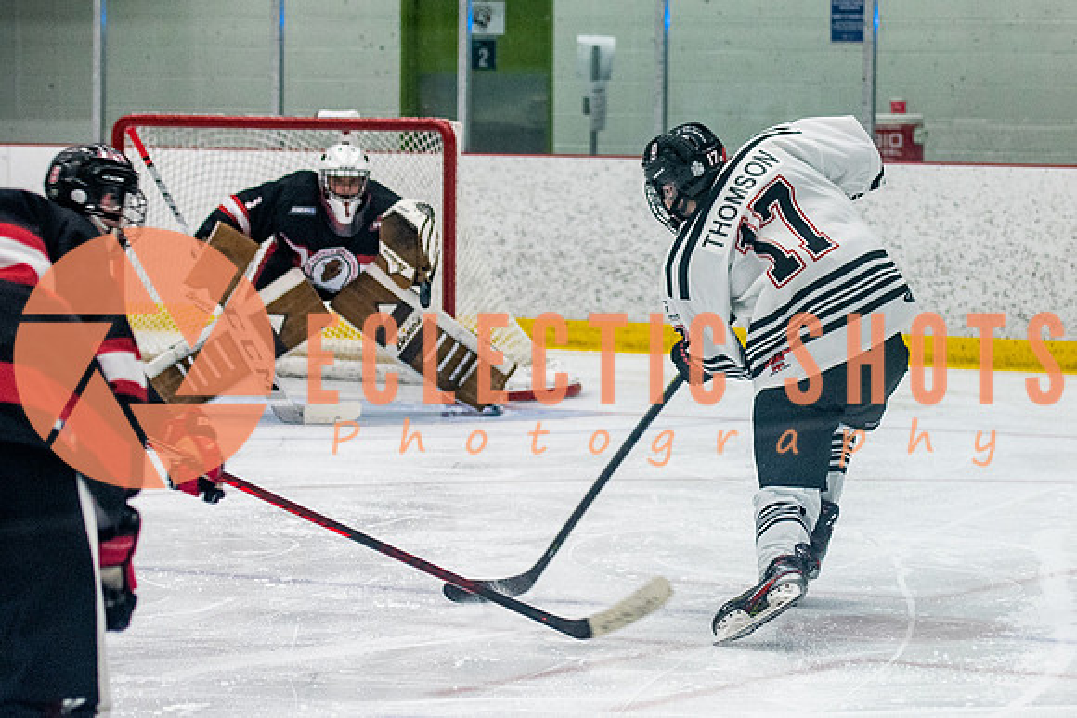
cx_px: 778
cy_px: 325
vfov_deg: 9.0
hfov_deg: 13.4
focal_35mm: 153
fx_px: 4570
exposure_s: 1/400
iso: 900
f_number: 2.8
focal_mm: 70
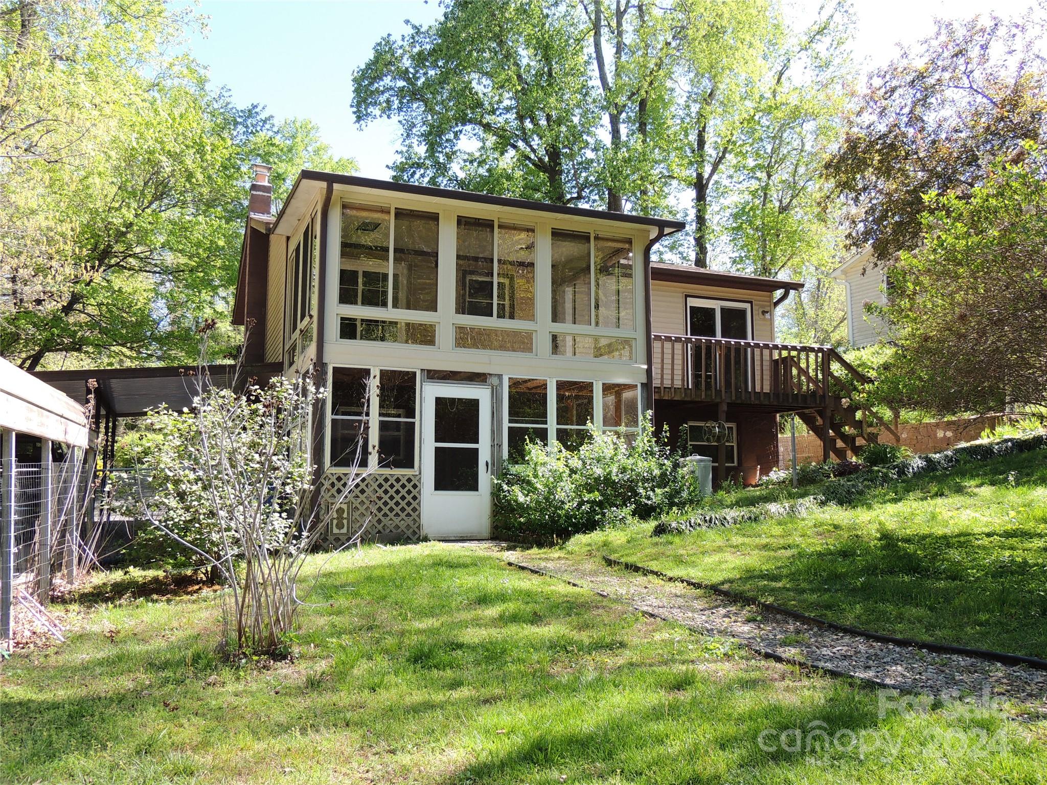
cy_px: 392
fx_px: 907
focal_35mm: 30
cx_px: 524
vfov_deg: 46.8
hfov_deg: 60.0
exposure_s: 1/250
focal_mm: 5.3
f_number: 3.1
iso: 100
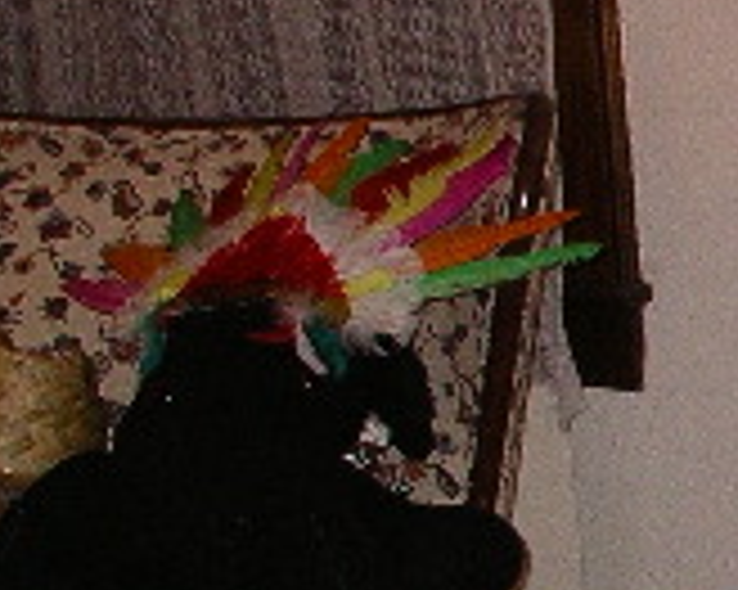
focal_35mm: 176
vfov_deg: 8.8
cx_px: 1562
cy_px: 423
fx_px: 3842
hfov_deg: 10.0
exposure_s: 1/40
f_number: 2.8
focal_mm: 7.8
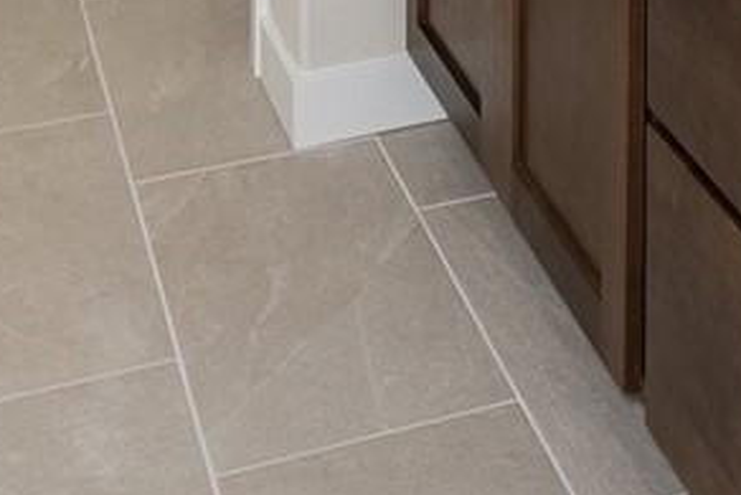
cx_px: 733
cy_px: -777
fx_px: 1915
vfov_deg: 11.5
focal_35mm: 93
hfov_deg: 21.2
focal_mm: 16
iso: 500
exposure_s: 1/10
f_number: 8
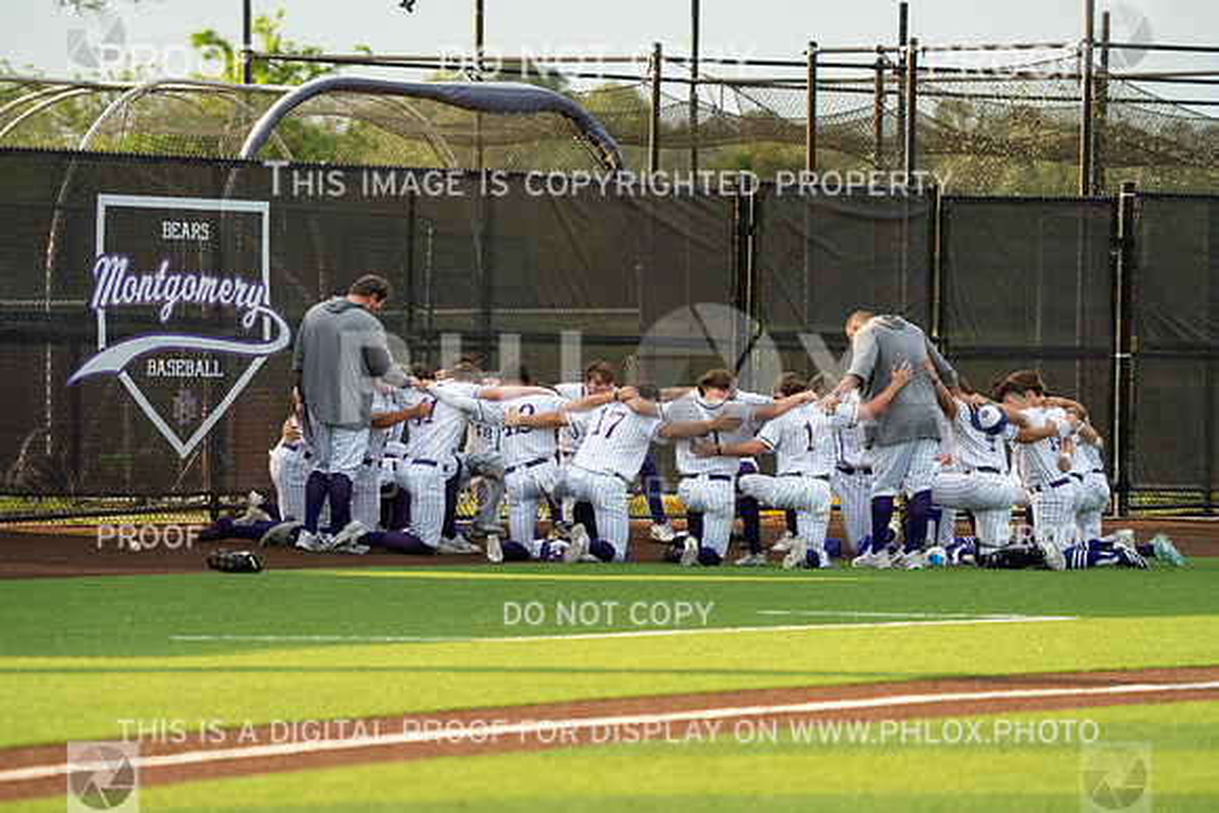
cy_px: 406
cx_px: 610
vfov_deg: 4.3
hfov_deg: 6.5
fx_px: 10770
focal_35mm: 318
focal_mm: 318
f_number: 6.3
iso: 800
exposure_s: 1/1250
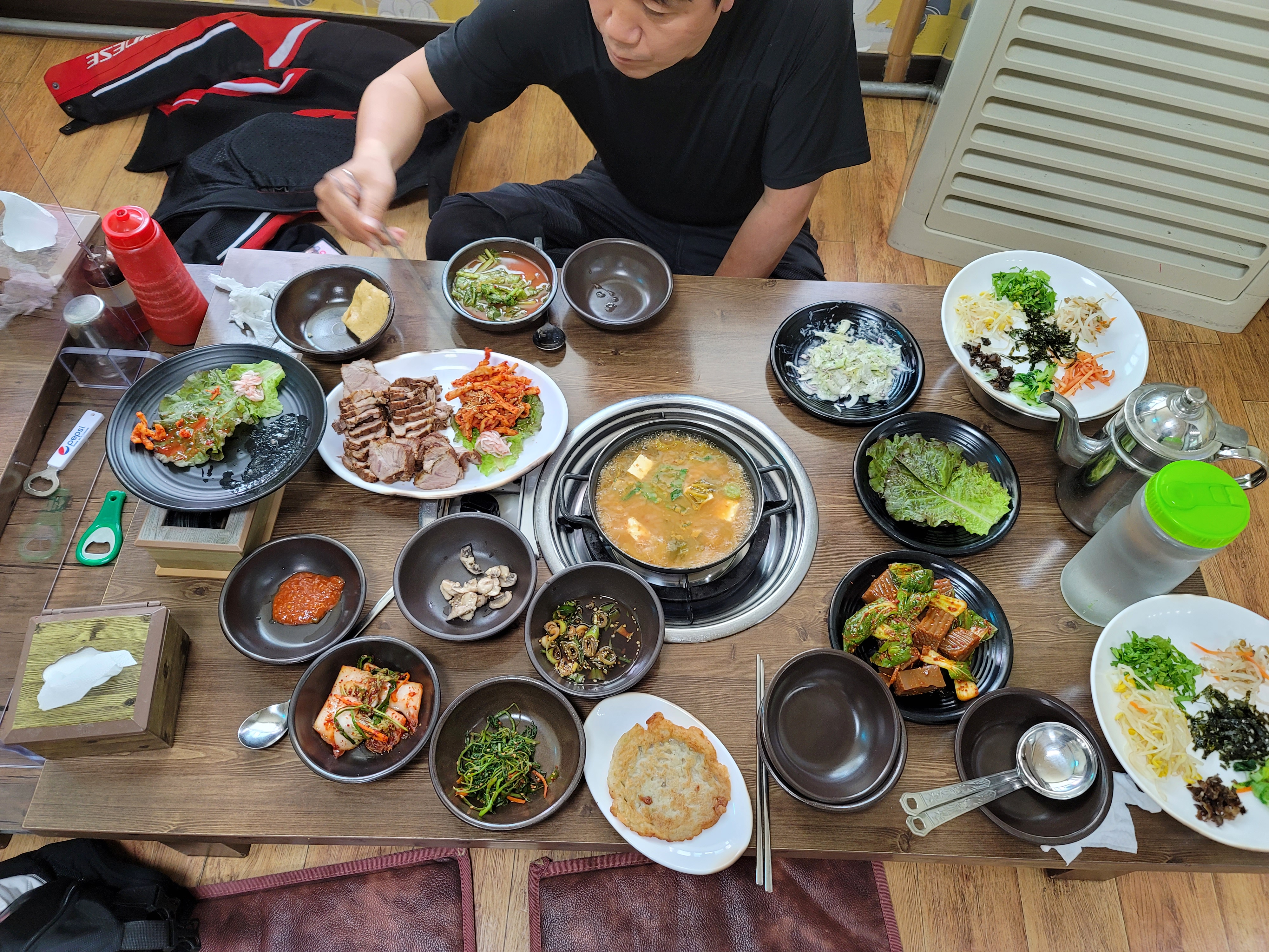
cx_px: 634
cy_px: 476
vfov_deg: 54.9
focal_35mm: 25
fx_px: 916
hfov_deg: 69.4
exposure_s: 1/59
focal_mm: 7
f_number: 1.8
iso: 250
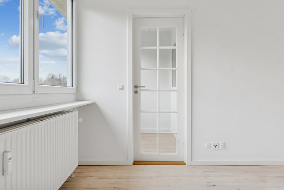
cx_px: 140
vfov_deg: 48.2
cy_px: 93
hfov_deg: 67.7
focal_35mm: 27
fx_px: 212
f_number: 8
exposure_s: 1/8
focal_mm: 16.5
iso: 200
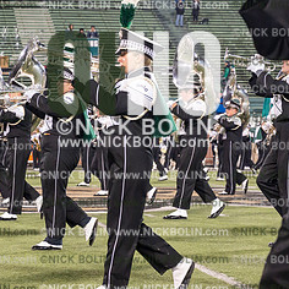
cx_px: 133
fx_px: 1379
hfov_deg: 12.0
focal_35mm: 146
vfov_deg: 11.9
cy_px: 89
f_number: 4.5
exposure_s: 1/640
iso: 5000
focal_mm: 70
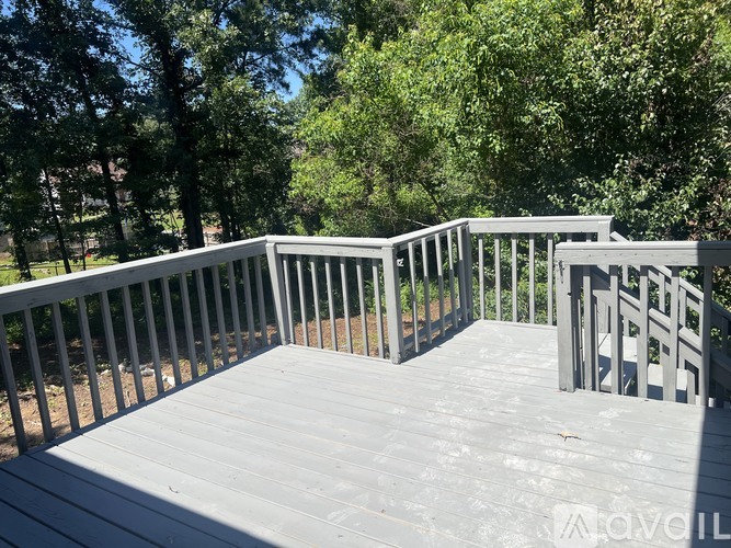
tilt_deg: -10.8
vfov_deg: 53.0
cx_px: 366
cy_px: 274
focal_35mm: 26
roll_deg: +5.2
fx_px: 549
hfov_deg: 67.3
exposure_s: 1/3356
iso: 50
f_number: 1.5
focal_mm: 5.7
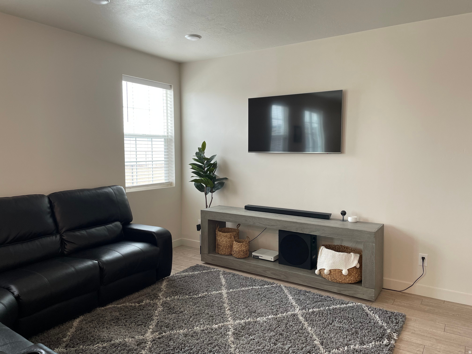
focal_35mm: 26
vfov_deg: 53.1
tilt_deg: -3.5
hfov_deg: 67.3
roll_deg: +0.1
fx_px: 355
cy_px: 177
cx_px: 236
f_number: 1.6
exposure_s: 1/60
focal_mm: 4.2
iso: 64
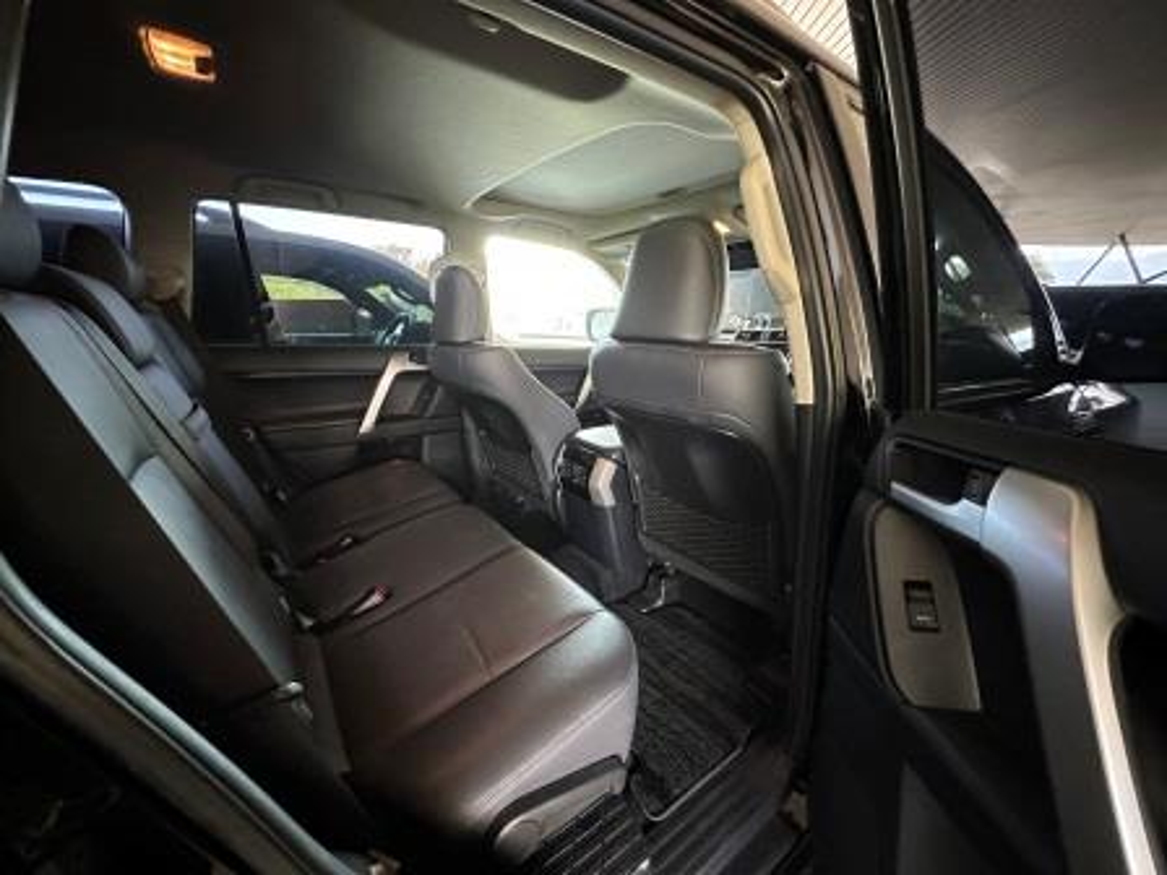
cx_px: 584
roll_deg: +1.4
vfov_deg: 85.7
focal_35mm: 14
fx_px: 472
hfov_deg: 102.1
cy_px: 438
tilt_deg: -16.5
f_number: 2.2
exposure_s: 1/48
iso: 1250
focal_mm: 2.22
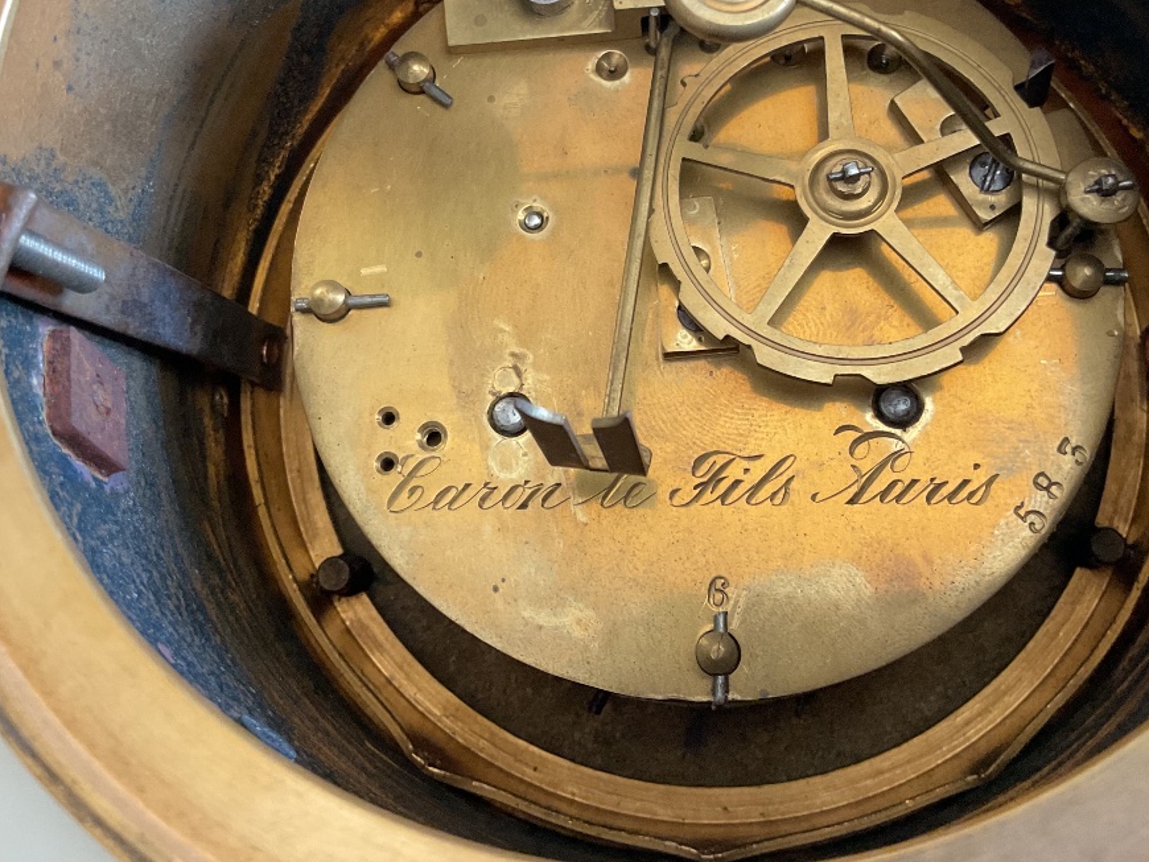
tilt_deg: -78.9
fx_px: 1328
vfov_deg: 35.7
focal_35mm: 40
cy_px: 302
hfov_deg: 46.8
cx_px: 601
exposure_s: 1/60
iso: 160
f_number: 1.8
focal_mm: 3
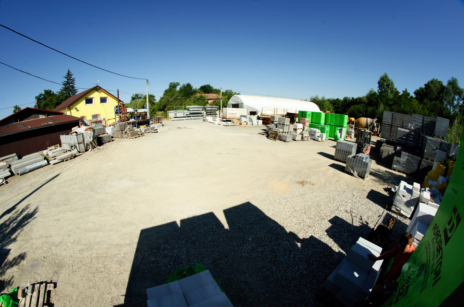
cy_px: 154
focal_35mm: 12
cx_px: 232
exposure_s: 1/640
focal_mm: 8
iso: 640
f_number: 11
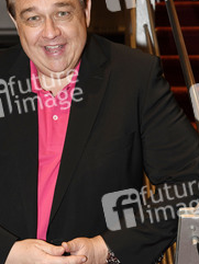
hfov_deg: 17.7
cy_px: 150
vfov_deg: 23.5
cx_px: 58
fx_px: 636
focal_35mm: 83
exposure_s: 1/80
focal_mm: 52
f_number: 5
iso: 1250
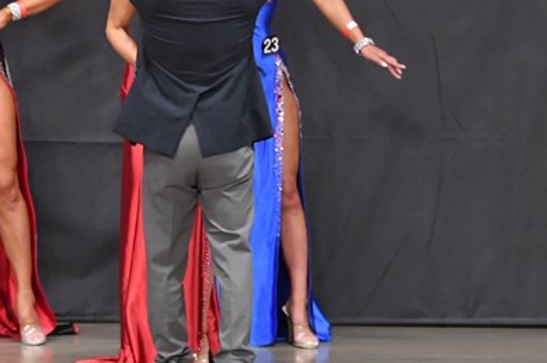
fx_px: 5645
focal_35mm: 372
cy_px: 109
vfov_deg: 3.7
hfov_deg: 5.5
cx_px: 112
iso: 6400
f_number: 5.6
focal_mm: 125
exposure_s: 1/400
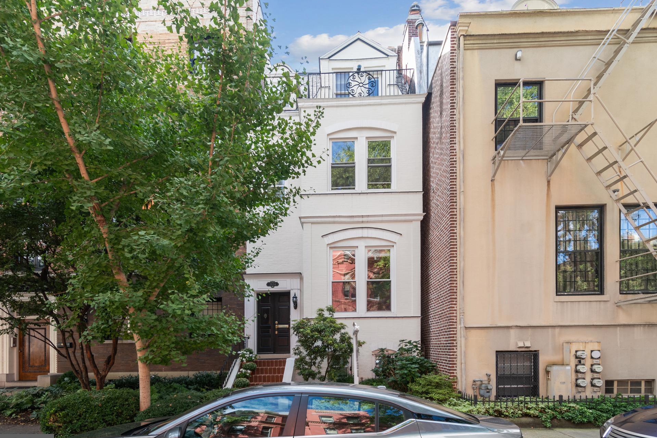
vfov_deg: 73.7
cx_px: 328
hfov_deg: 96.7
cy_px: 225
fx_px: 292
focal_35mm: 16
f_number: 8
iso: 200
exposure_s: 1/60
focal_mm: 10
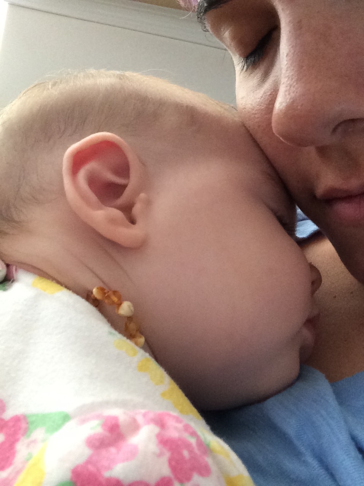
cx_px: 182
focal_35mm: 33
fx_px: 463
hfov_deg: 42.9
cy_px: 243
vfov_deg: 55.4
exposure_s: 1/15
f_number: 2.4
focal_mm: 2.15
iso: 400
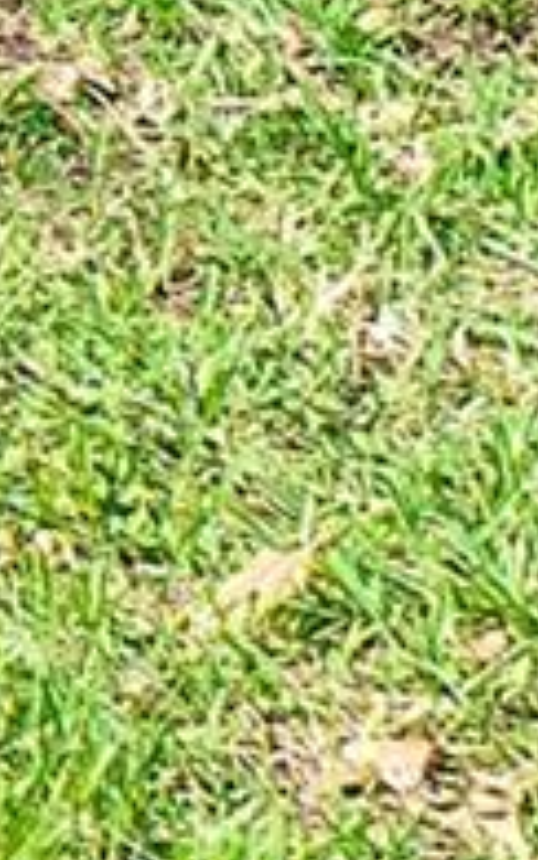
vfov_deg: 9.6
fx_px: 4313
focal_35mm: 184
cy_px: -1451
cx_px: -2381
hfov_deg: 5.2
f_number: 9
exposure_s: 1/320
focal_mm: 15
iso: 200
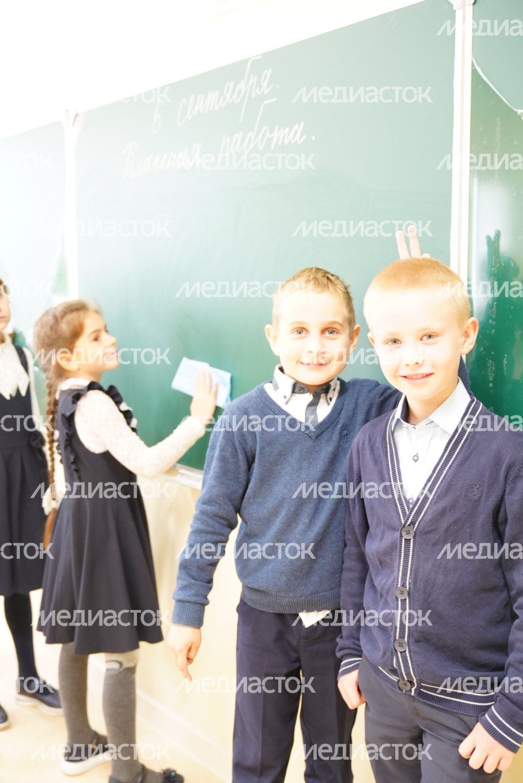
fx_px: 870
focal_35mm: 40
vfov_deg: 48.4
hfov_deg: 33.5
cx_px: 262
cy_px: 392
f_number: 3.5
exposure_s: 1/60
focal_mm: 40
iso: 1600
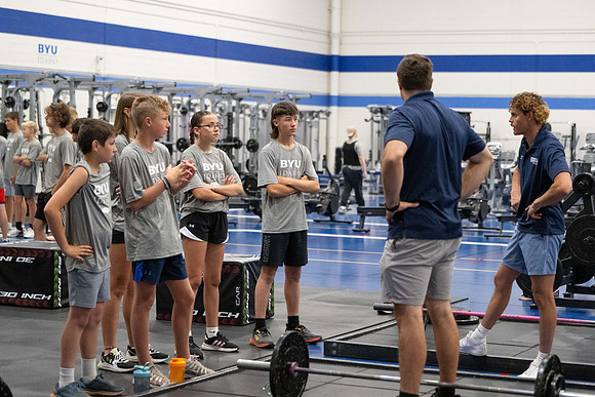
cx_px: 342
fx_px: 1354
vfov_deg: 16.7
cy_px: 166
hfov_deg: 24.8
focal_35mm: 82
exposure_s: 1/320
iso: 6400
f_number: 2.8
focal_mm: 70
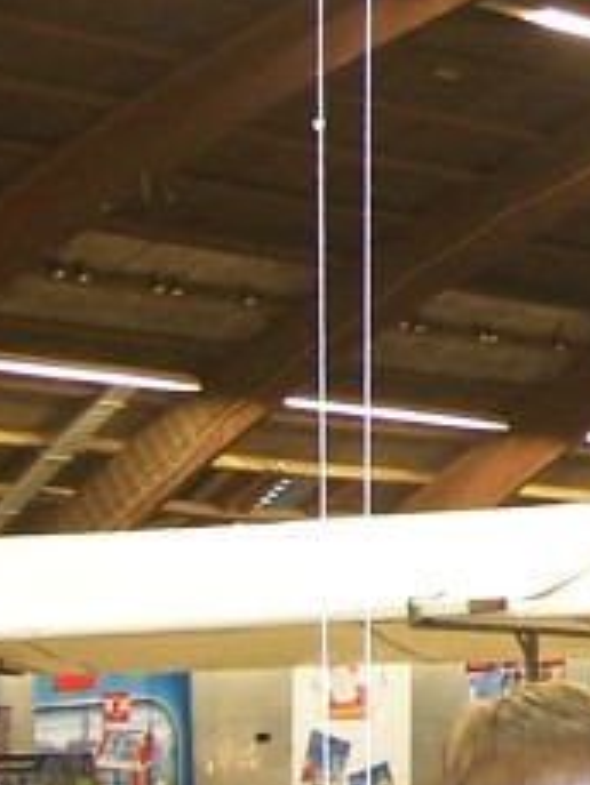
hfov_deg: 8.4
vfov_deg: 11.6
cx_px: 1019
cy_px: 267
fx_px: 3860
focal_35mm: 170
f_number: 2.8
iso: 80
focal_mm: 6.3
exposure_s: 1/2
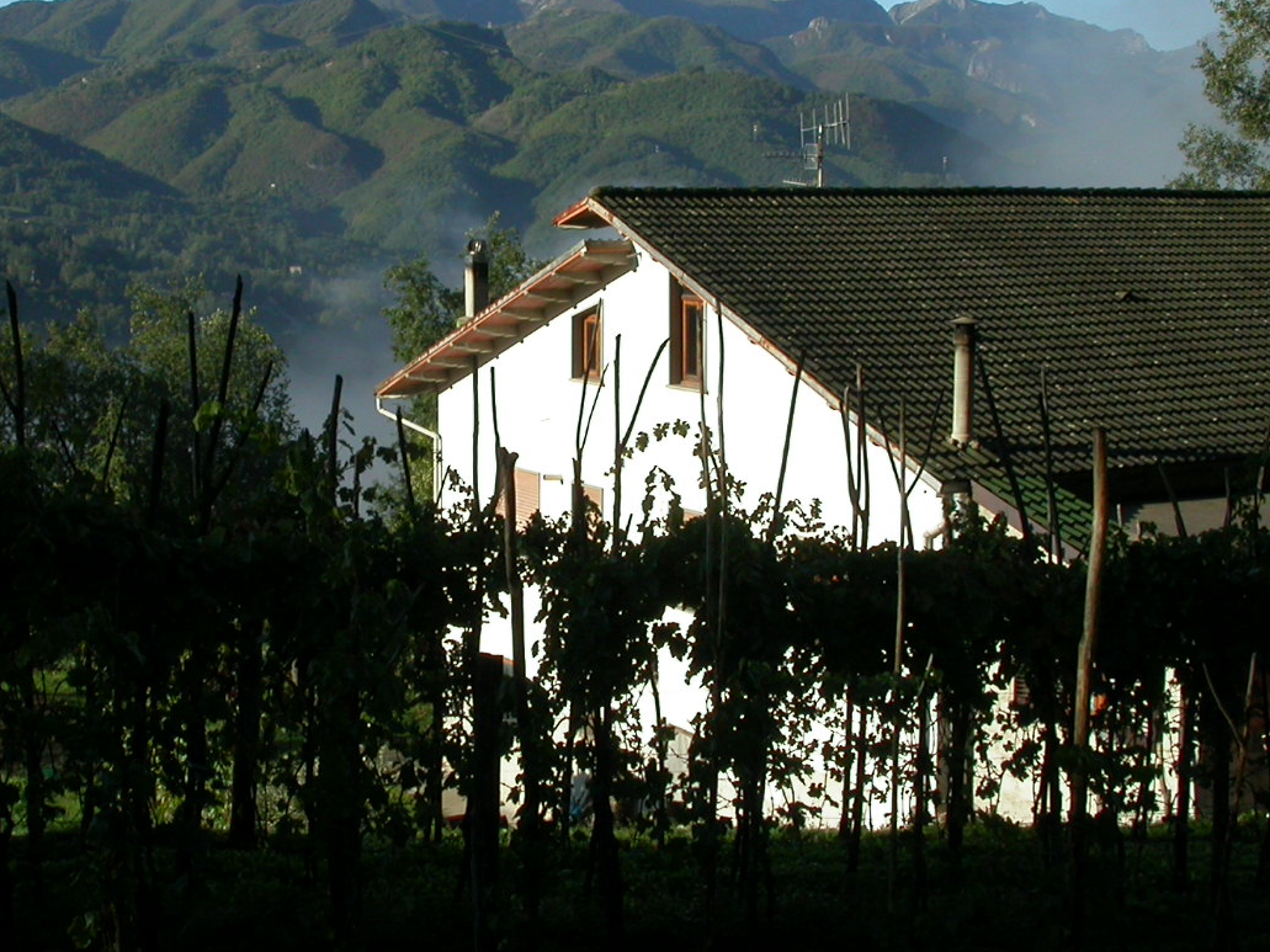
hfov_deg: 32.5
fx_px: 2164
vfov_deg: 24.8
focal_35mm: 59
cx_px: 452
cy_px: 367
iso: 100
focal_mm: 7.85
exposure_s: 1/322
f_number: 7.5
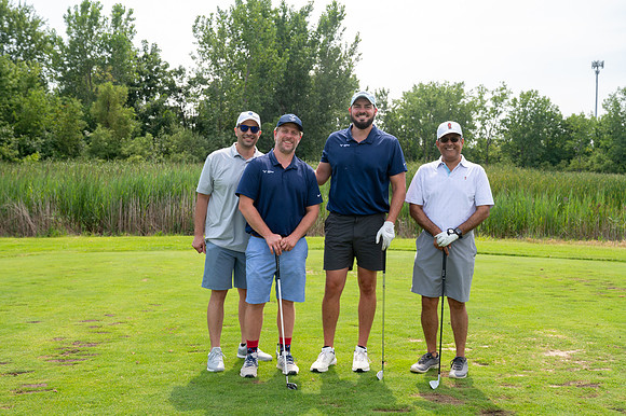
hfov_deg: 49.6
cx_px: 313
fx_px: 678
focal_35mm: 39
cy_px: 208
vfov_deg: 34.2
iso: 250
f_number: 6.3
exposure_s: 1/400
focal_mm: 39
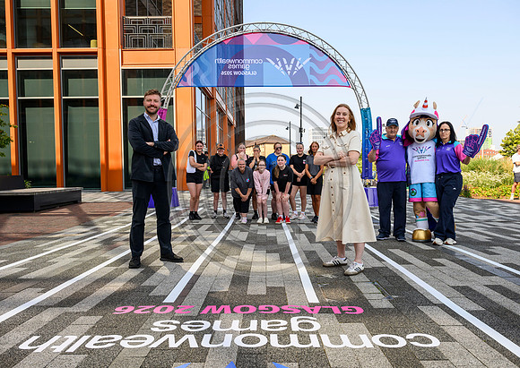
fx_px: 430
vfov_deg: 46.4
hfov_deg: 62.2
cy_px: 184
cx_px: 276
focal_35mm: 29
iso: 500
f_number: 8
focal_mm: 28
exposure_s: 1/500
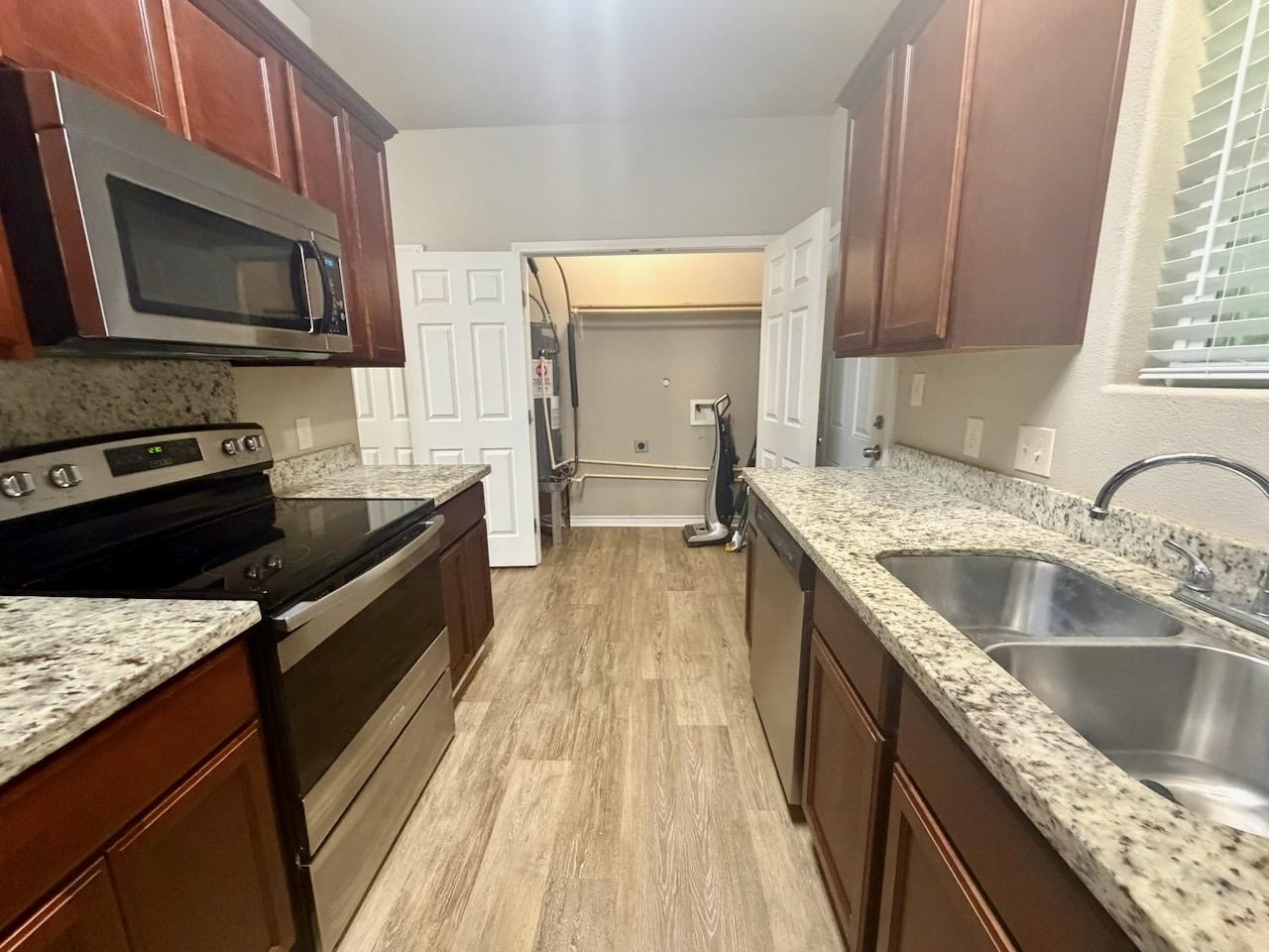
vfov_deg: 85.7
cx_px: 634
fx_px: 513
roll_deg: +0.8
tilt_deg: -11.4
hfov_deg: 102.1
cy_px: 476
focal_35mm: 14
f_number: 2.2
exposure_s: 1/60
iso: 640
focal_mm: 2.22
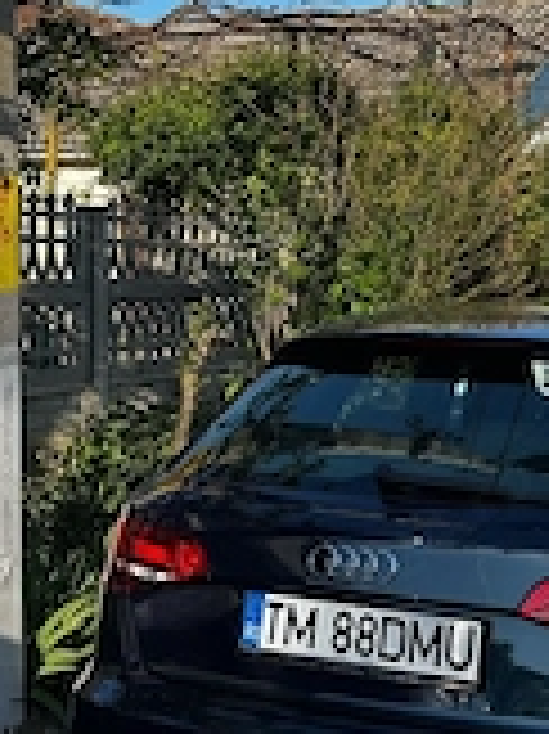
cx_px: 477
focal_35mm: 59
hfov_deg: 24.2
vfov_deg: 32.6
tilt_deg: +1.3
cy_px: 275
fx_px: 1249
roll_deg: -0.7
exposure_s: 1/2410
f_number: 1.78
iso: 80
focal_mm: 6.86
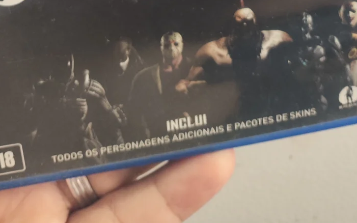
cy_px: -175
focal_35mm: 58
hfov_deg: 35.1
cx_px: 155
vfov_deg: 18.0
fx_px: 564
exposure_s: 1/40
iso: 261
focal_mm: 4.68
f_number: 1.8
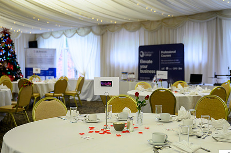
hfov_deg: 40.3
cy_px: 86
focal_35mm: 49
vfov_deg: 27.5
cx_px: 125
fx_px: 314
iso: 1250
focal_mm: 39
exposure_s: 1/160
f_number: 2.8
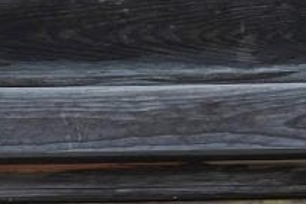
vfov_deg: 4.6
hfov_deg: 6.9
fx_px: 2482
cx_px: -156
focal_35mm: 292
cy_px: 557
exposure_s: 1/160
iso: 200
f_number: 4
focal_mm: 51
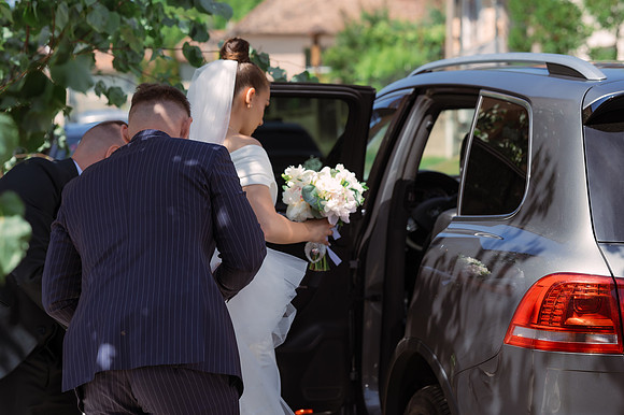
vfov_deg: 16.1
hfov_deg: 23.9
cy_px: 208
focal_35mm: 85
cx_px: 312
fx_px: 1472
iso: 250
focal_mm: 85
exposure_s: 1/640
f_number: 4.5
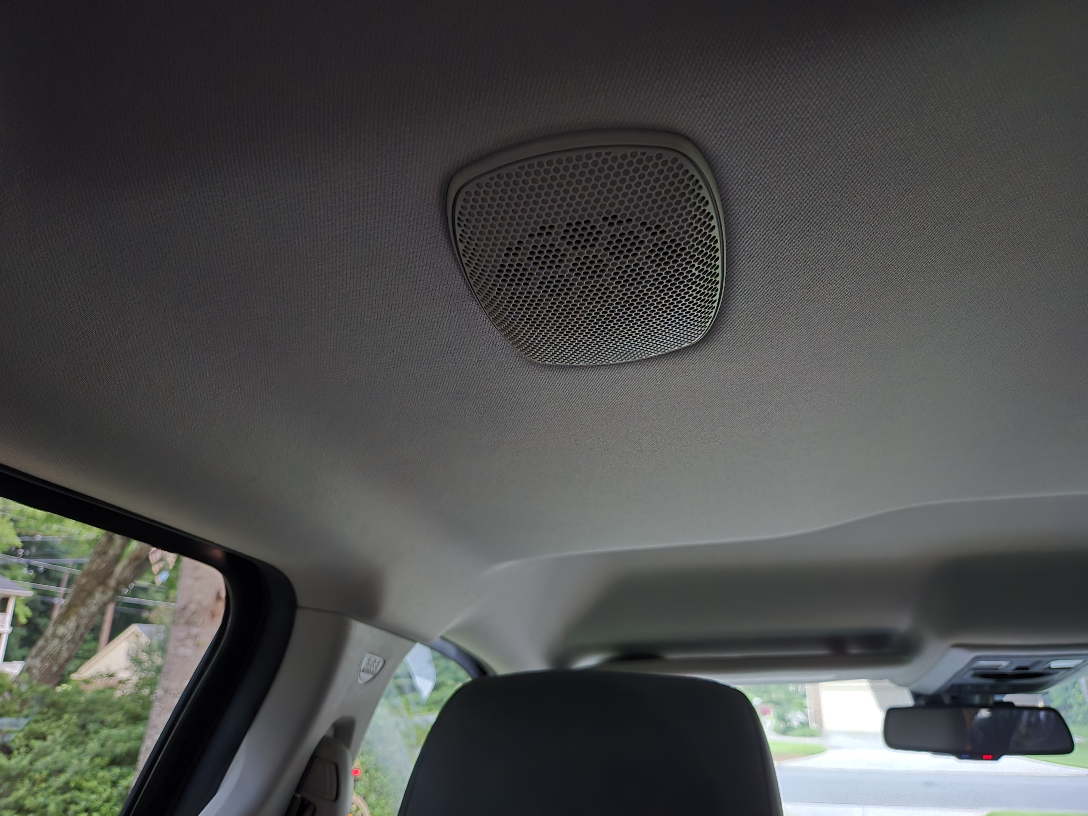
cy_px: 408
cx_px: 544
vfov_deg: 58.9
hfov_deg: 73.9
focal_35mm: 23
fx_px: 723
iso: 2000
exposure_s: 1/20
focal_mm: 5.4
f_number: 1.8
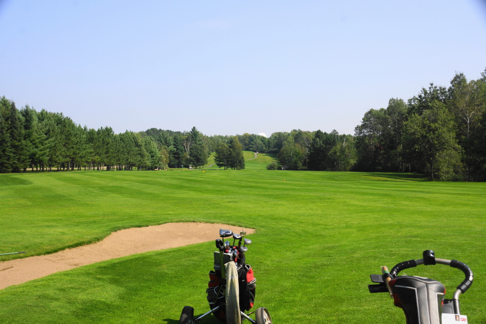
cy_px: 162
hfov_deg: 49.6
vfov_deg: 34.2
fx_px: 526
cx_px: 243
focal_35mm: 39
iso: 100
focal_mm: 26
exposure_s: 1/100
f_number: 9
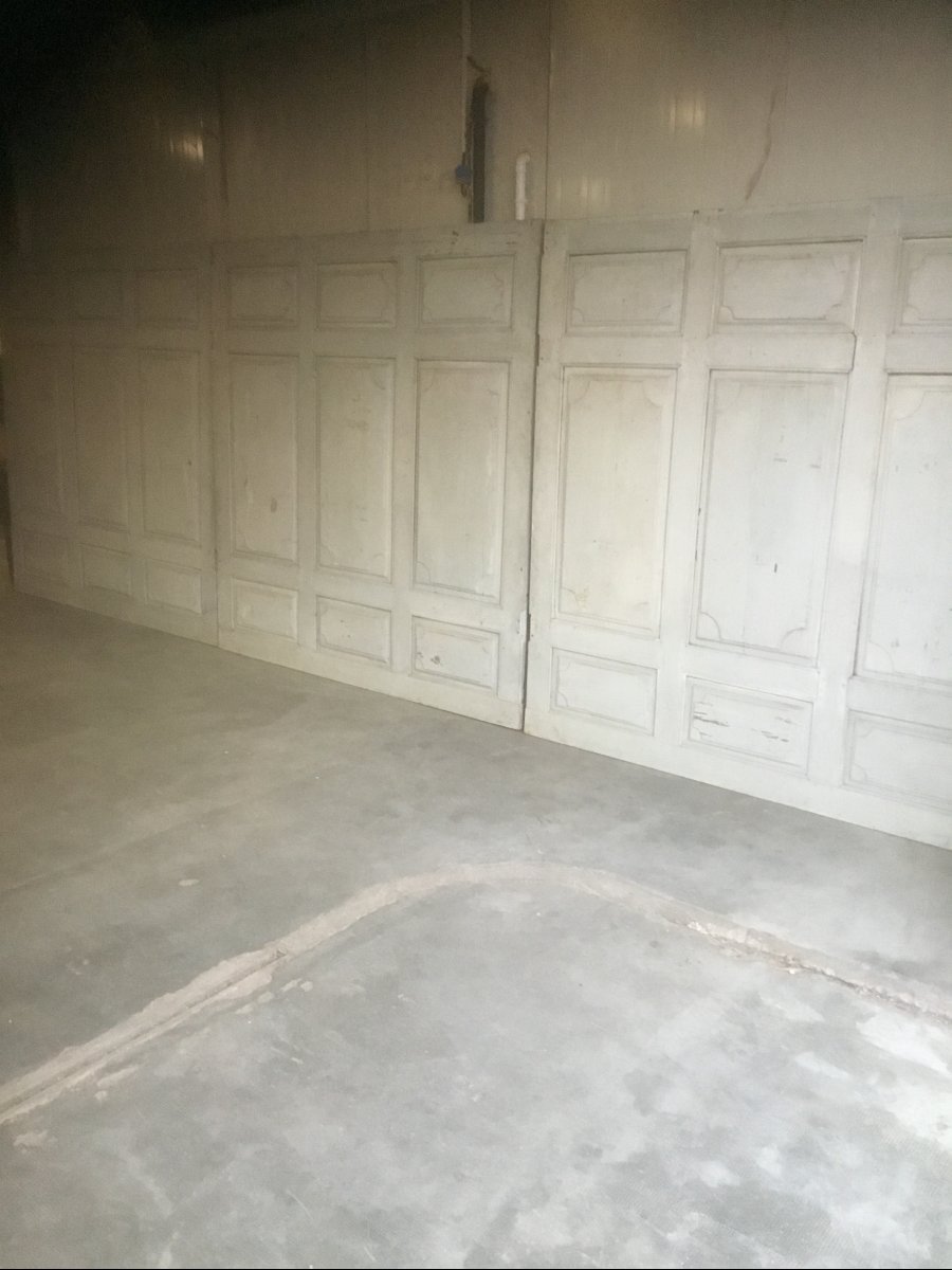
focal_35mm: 31
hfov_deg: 45.4
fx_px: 1137
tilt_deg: -14.0
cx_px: 476
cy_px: 635
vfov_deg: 58.4
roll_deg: -1.6
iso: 250
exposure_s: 1/17
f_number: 2.4
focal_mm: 3.3
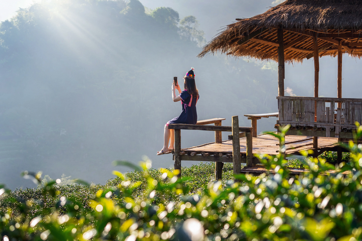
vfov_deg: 15.9
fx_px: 865
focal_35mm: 86
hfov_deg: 23.6
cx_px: 181
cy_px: 120
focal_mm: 86
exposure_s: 1/250
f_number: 5.6
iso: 200
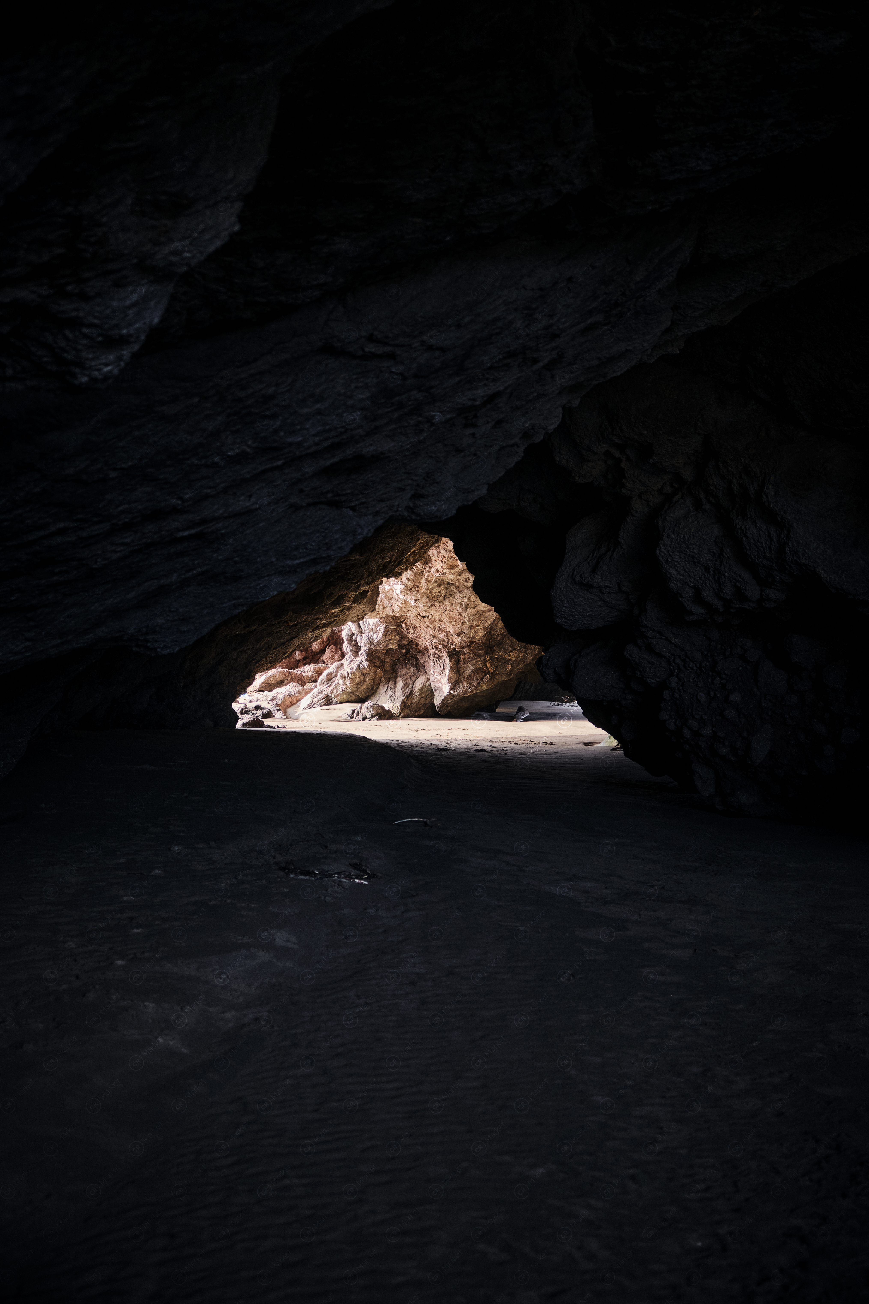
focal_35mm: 51
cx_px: 434
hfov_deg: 26.5
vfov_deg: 38.9
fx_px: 1846
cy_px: 652
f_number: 4.5
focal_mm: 34.3
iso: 500
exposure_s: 1/80
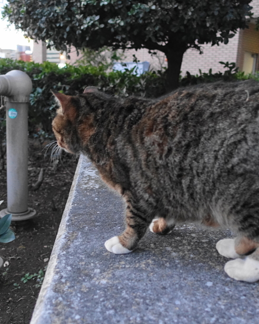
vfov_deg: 52.8
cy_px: 162
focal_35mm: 34
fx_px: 326
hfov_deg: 43.4
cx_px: 125
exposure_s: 1/8
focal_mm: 8.8
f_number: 1.8
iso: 1250
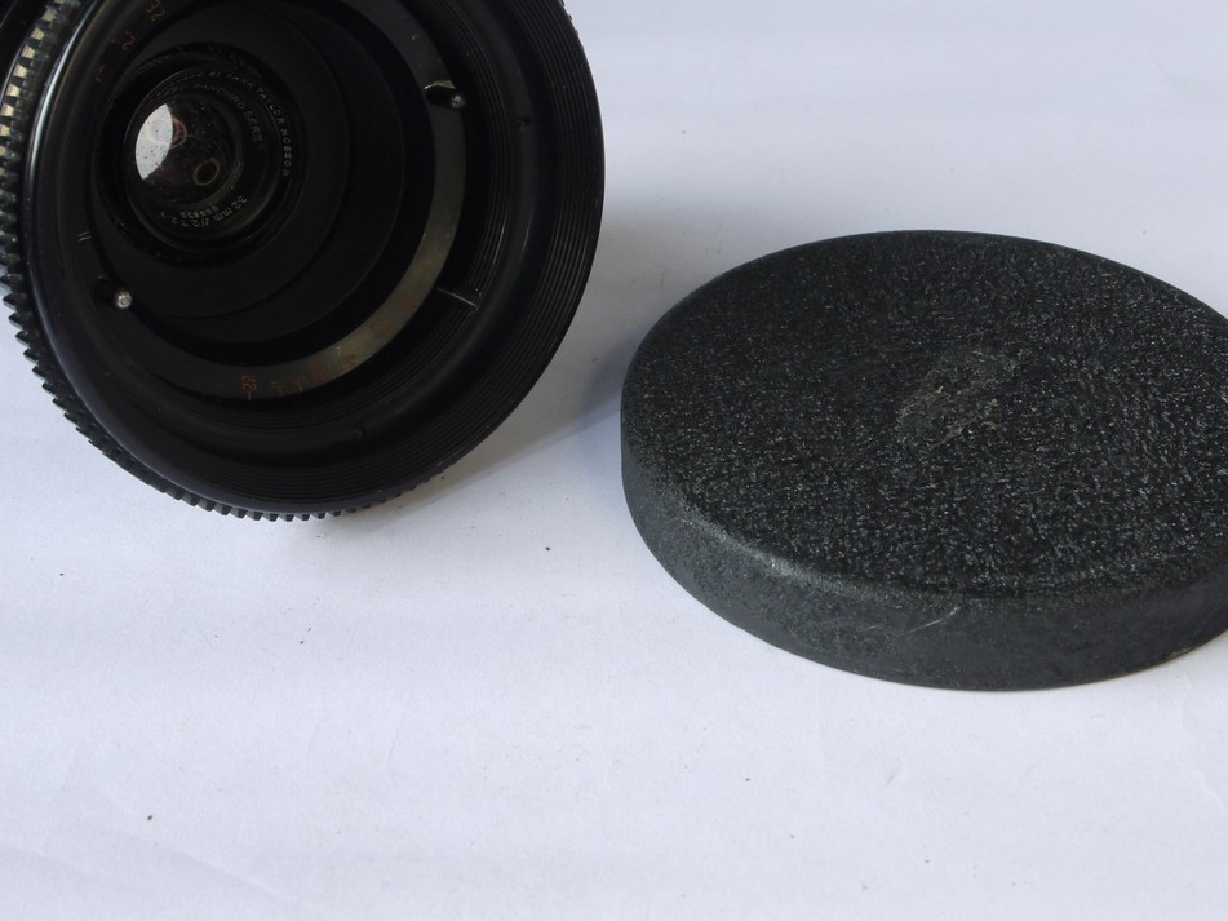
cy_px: 385
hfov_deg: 36.2
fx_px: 1880
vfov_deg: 27.5
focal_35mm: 53
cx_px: 646
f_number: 10
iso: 400
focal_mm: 21
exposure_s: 1/13
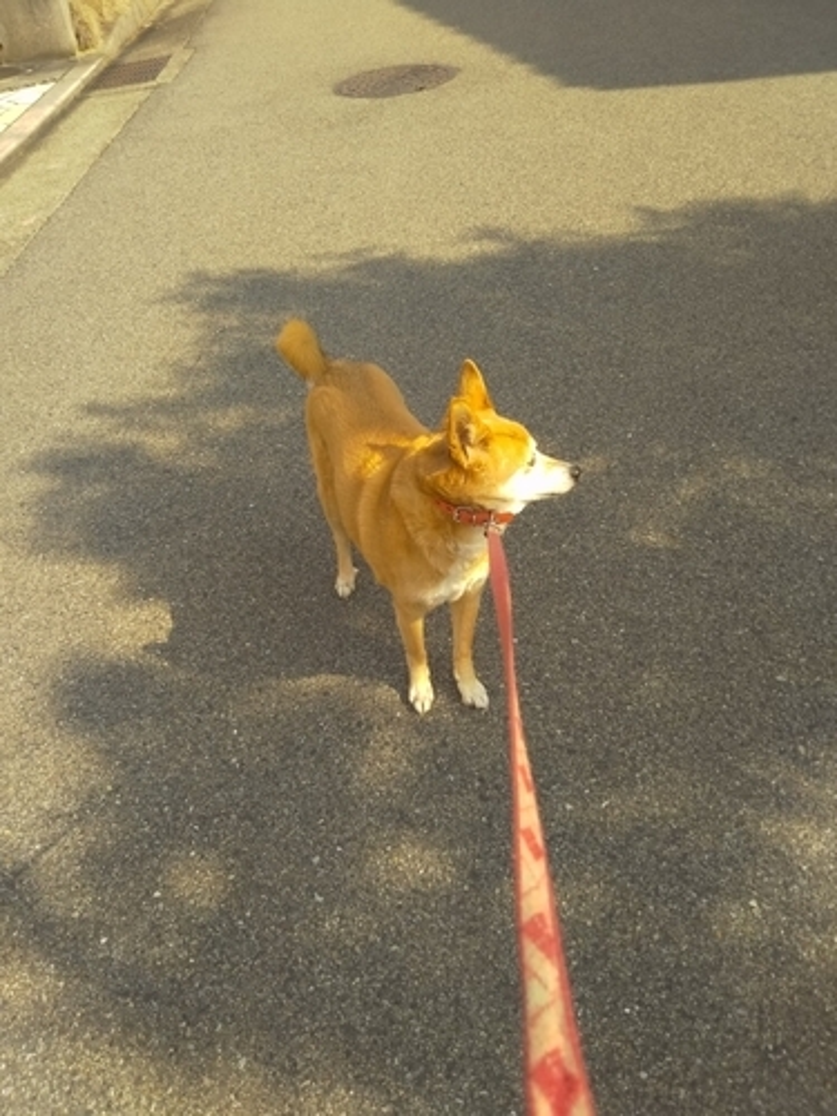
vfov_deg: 60.0
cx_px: 418
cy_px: 558
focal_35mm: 30
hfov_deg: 46.8
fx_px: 967
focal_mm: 4
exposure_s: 1/406
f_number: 2.2
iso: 40
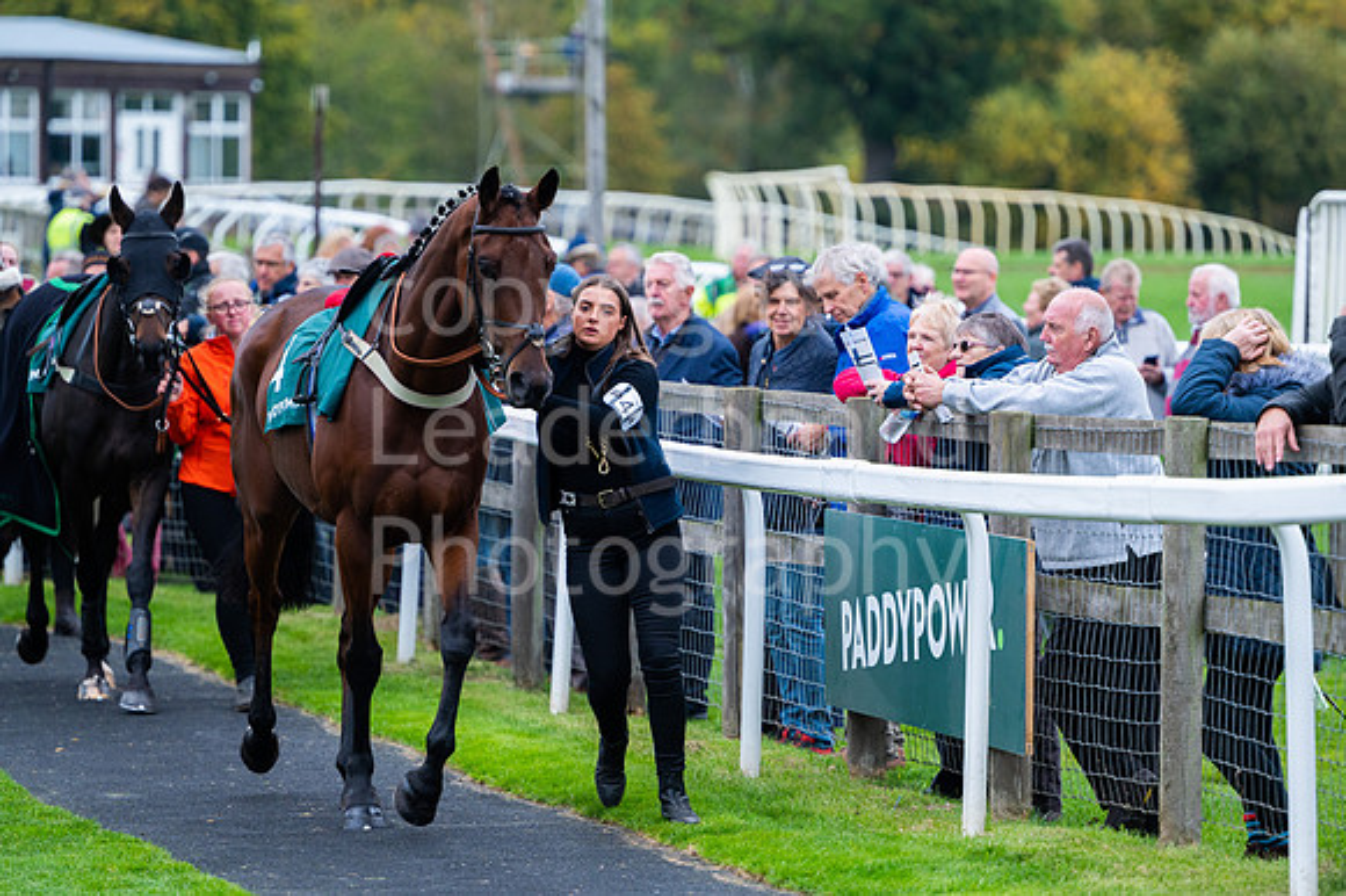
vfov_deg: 6.2
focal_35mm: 220
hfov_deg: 9.4
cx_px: 673
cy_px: 448
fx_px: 8221
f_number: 4
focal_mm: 220
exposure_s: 1/1000
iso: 800
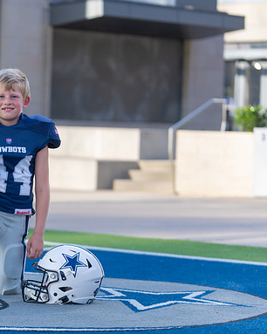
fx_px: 1325
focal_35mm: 134
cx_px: 18
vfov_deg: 14.4
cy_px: 166
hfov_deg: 11.4
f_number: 2.8
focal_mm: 93
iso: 100
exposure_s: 1/400
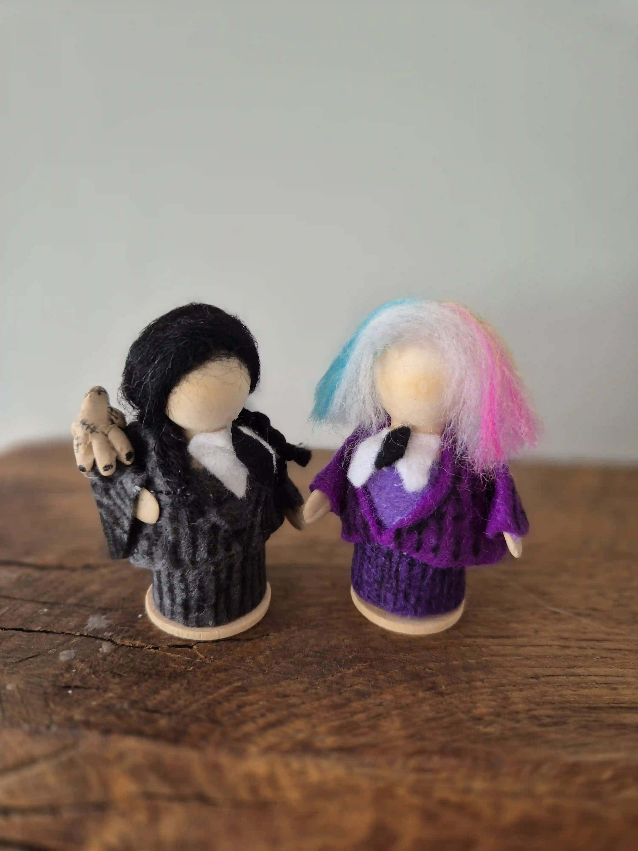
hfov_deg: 58.9
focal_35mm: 23
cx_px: 319
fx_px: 565
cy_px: 426
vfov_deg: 73.9
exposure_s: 1/100
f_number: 1.8
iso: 320
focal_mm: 5.4
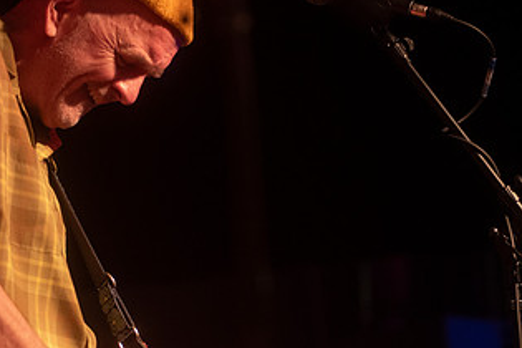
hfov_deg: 11.1
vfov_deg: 7.4
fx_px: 2682
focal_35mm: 185
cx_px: 183
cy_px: 163
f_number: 3.2
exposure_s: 1/125
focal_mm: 95
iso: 2000
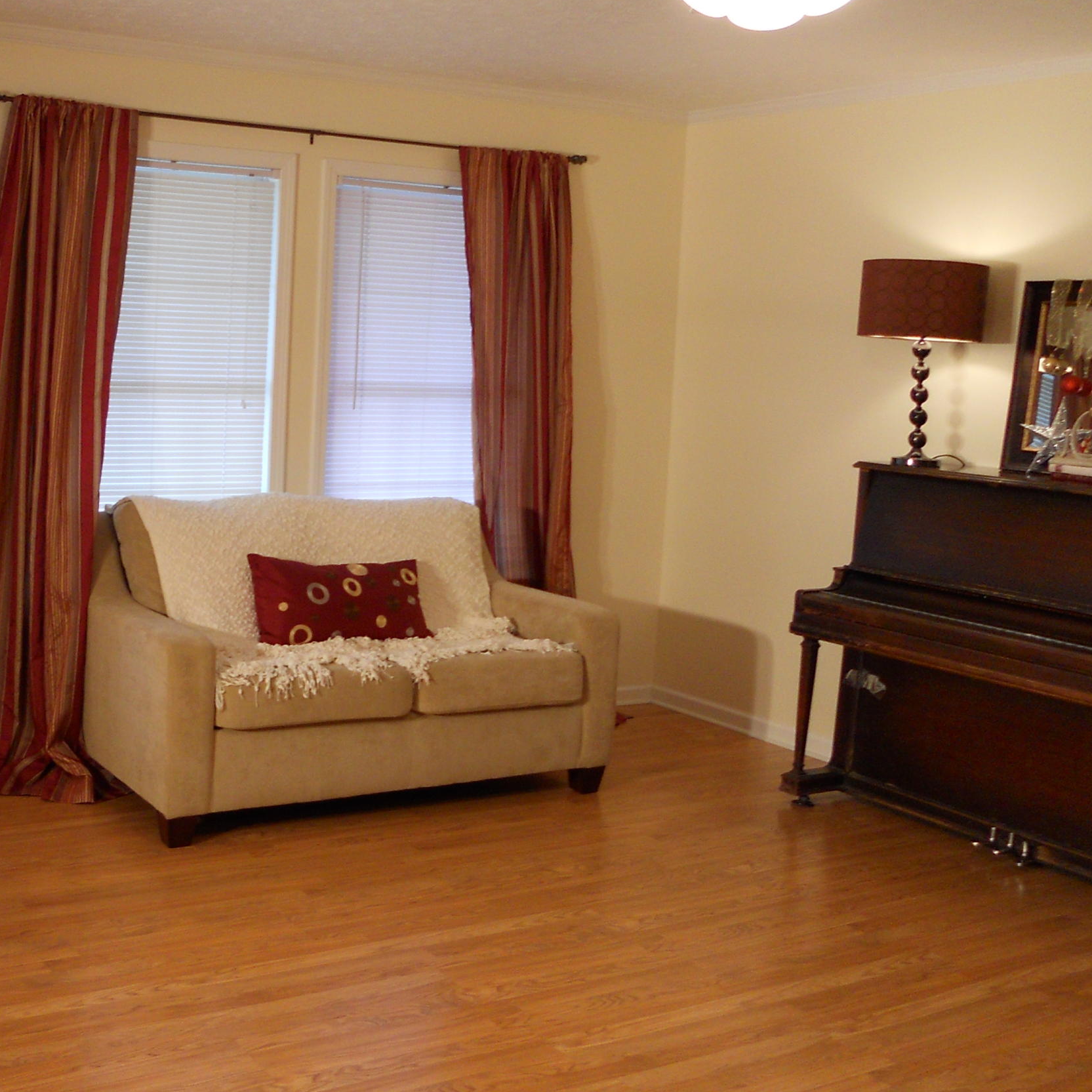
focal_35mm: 43
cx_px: 245
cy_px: 482
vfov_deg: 39.1
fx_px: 1535
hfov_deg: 38.0
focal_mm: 4.9
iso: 125
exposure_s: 1/30
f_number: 3.2
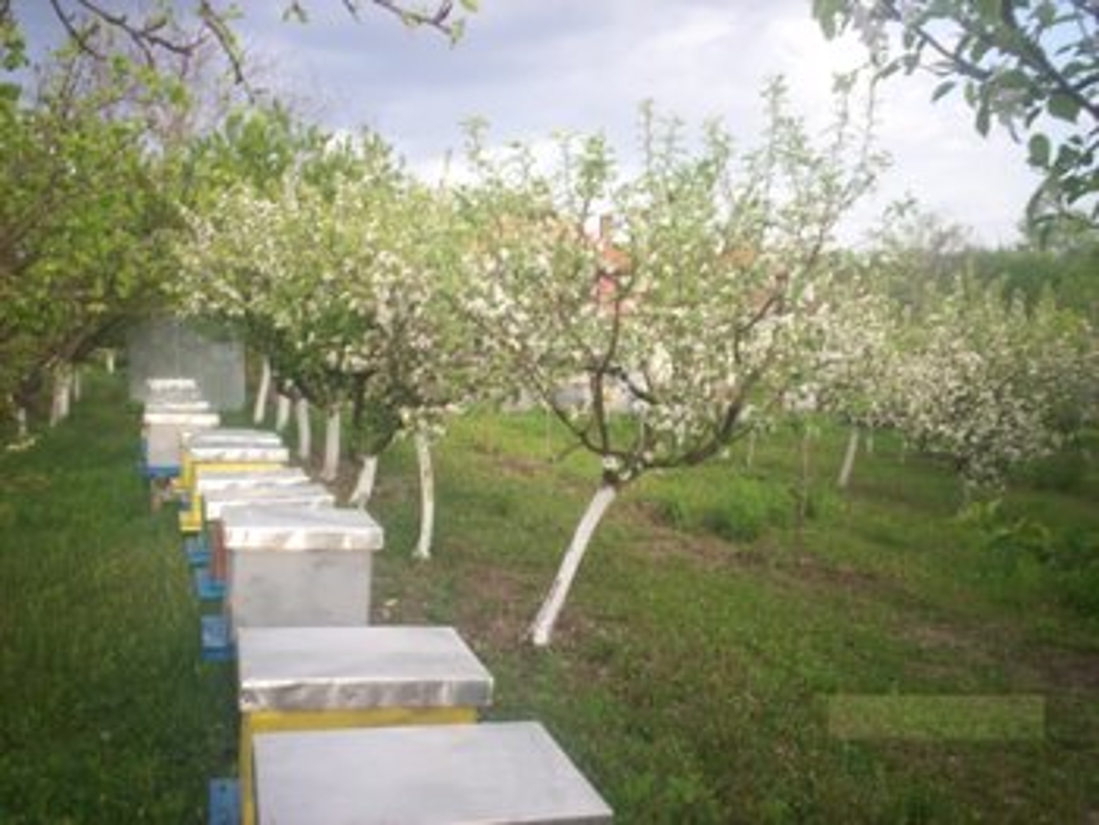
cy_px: 412
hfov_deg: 51.3
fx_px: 1144
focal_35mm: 36
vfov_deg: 39.7
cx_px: 550
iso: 100
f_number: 4.5
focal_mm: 6
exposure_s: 1/97.6
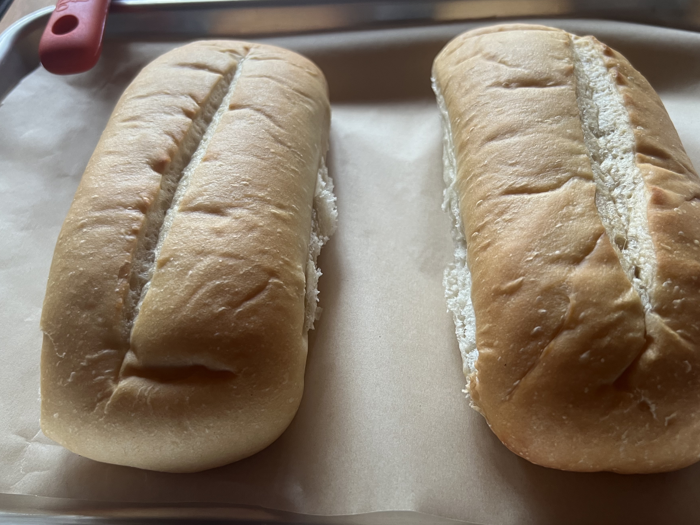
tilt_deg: -55.2
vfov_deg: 46.8
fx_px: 607
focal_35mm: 30
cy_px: 276
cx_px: 377
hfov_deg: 59.9
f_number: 1.5
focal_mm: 5.7
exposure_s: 1/91
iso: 125
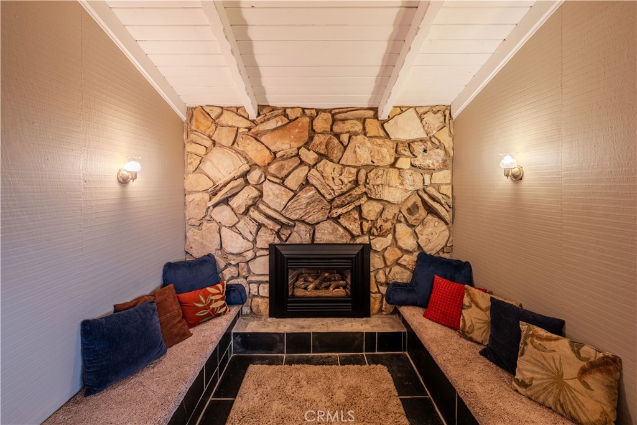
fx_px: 212
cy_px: 212
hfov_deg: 112.6
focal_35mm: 12
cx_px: 318
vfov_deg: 90.0
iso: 100
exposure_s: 1/10
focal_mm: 12
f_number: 8
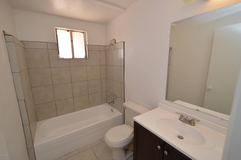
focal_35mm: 15
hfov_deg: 100.4
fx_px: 100
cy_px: 80
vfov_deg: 77.2
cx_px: 120
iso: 400
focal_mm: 10
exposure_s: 1/80
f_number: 4.5
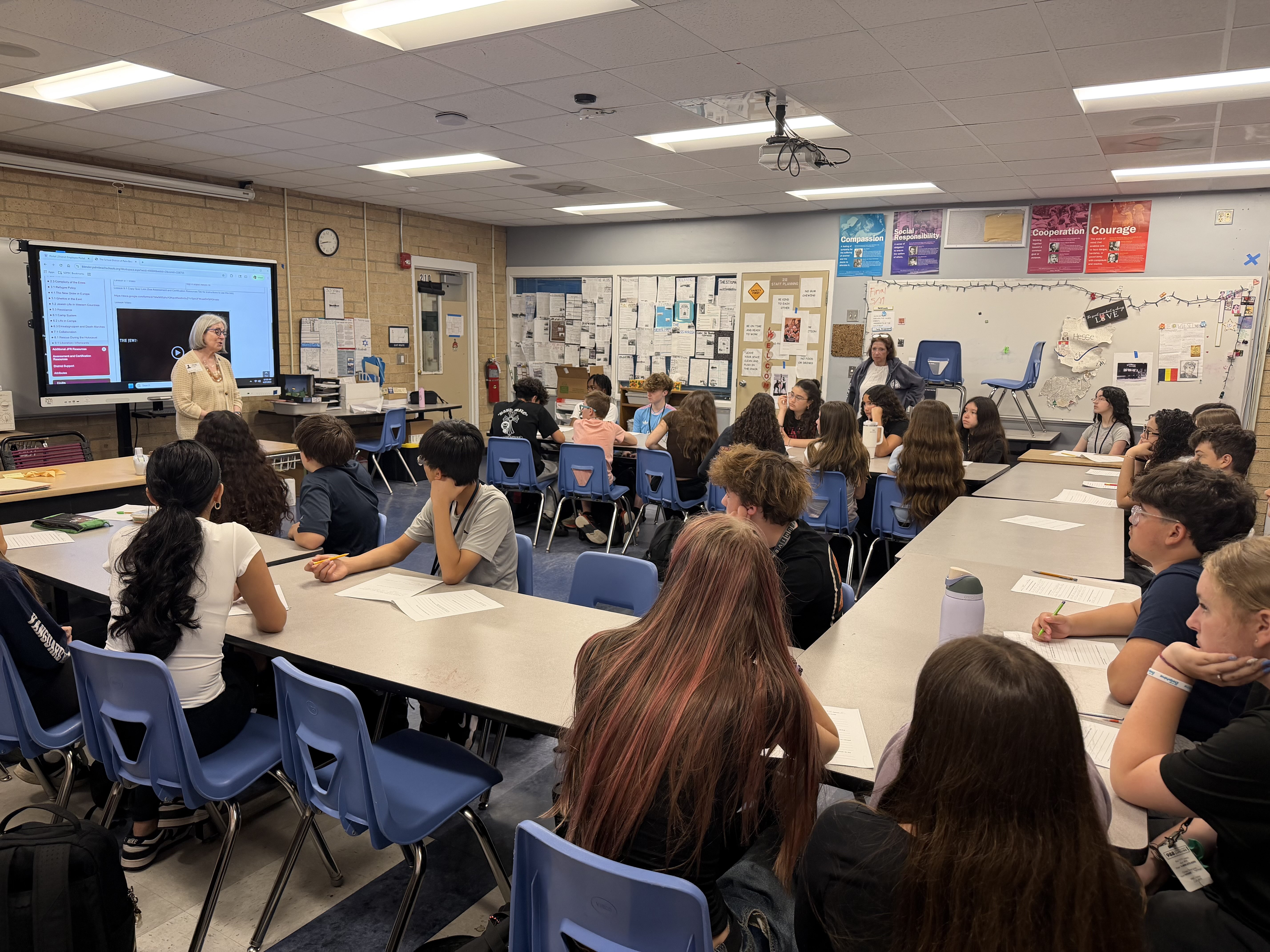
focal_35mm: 24
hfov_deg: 71.6
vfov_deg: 56.8
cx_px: 635
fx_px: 881
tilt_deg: -9.7
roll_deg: -0.7
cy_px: 476
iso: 200
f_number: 1.78
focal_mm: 6.76
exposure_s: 1/59
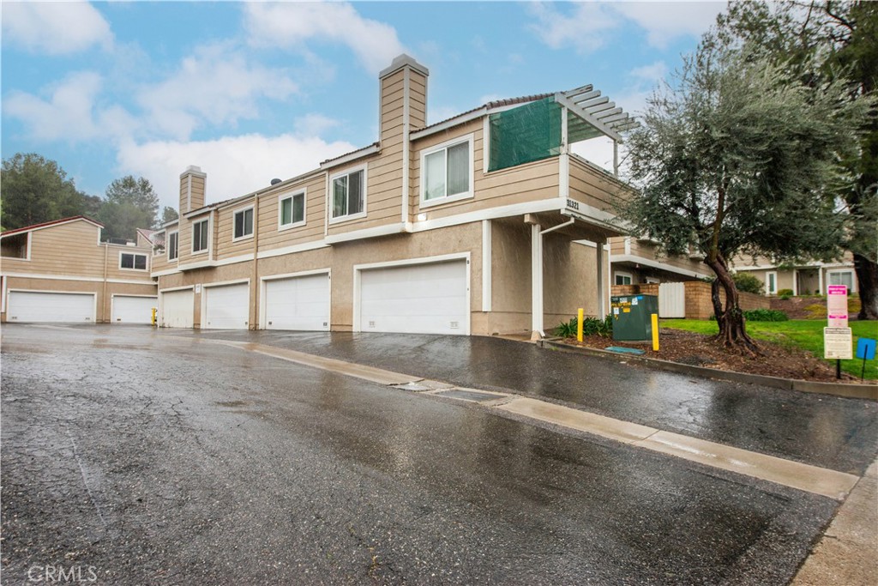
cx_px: 439
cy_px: 293
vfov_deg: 59.5
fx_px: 512
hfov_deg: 81.2
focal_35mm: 21
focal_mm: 21
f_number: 5.6
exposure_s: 1/160
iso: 400
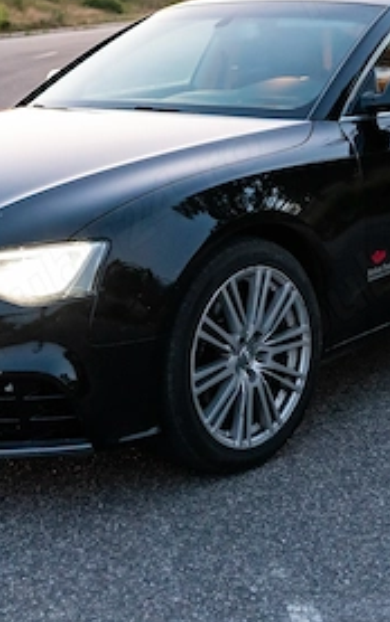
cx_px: 273
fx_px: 1308
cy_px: 206
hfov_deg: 16.9
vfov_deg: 26.6
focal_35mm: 77
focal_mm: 35
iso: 4000
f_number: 3.2
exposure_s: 1/100
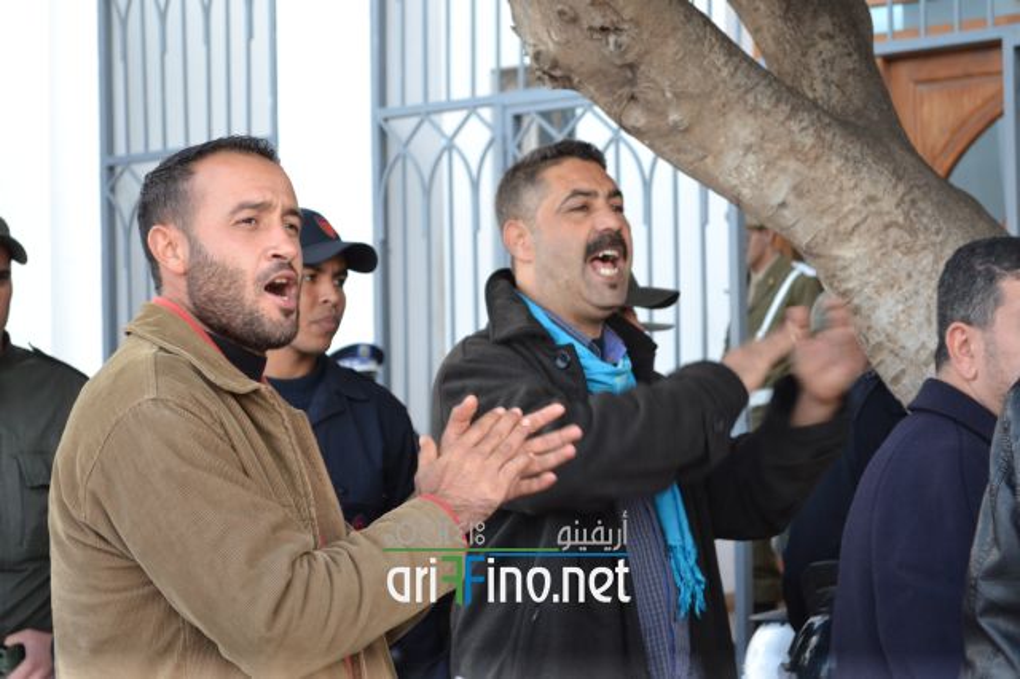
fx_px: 2336
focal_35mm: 82
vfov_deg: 16.5
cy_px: 340
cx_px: 510
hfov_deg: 24.6
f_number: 5.6
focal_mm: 55
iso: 320
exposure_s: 1/125
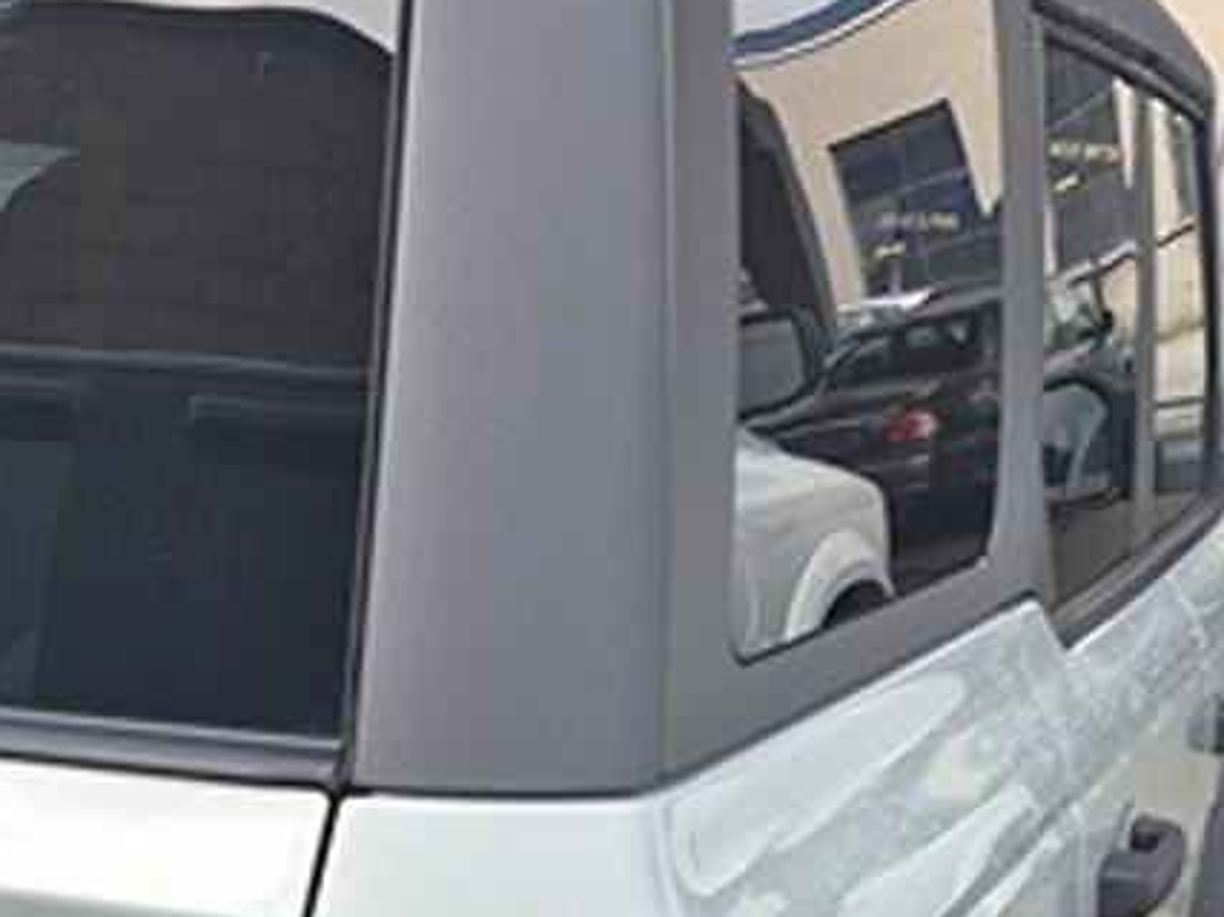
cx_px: -287
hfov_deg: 25.1
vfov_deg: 19.9
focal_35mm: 69
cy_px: 1129
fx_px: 2439
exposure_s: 1/874
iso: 80
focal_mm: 5.4
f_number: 1.8
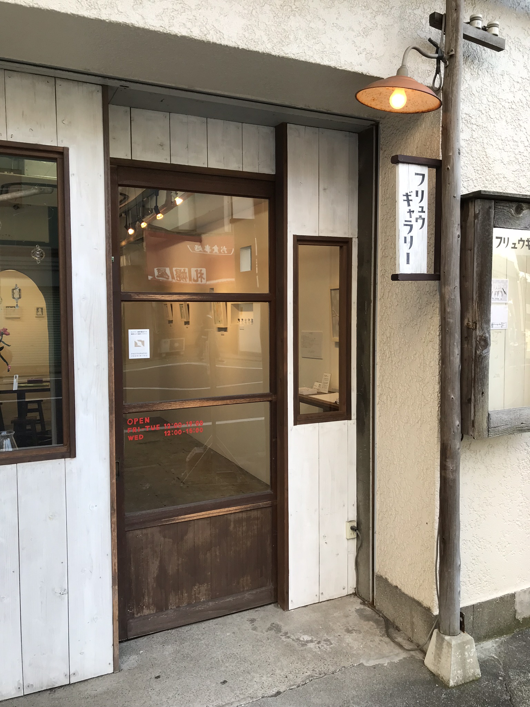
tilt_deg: -2.4
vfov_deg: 63.4
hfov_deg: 49.7
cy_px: 354
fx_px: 572
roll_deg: +0.7
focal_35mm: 28
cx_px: 265
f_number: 1.8
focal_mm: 3.99
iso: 20
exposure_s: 1/105
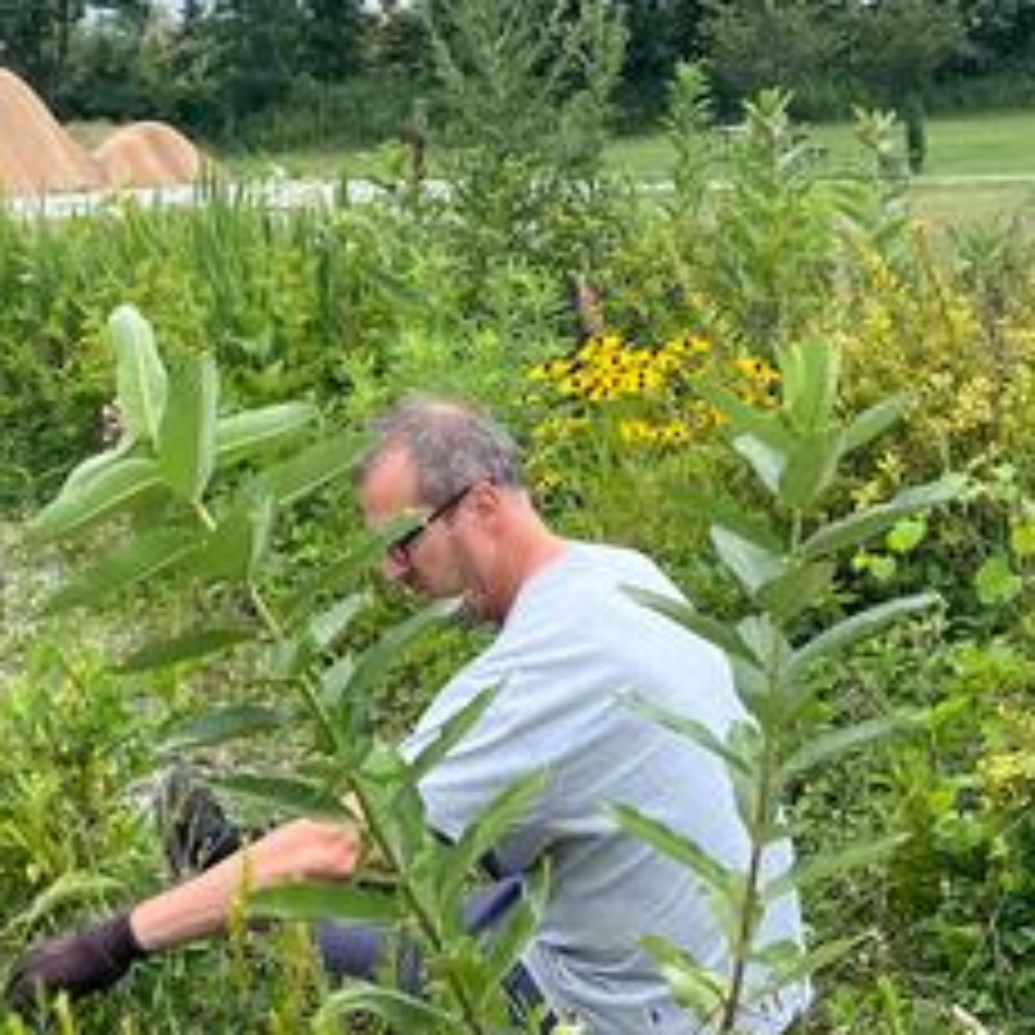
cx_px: 279
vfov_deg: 21.6
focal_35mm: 80
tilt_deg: -5.3
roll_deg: +1.3
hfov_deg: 21.5
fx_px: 2706
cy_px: 342
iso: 50
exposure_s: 1/1046
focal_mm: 5.1
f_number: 1.6
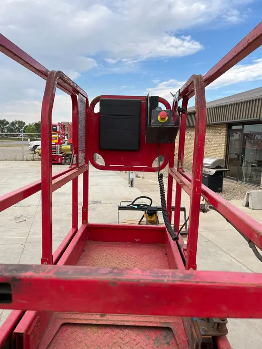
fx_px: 262
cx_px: 131
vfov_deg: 67.3
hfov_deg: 53.1
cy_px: 174
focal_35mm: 26
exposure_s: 1/975
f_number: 1.6
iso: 50
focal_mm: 5.1
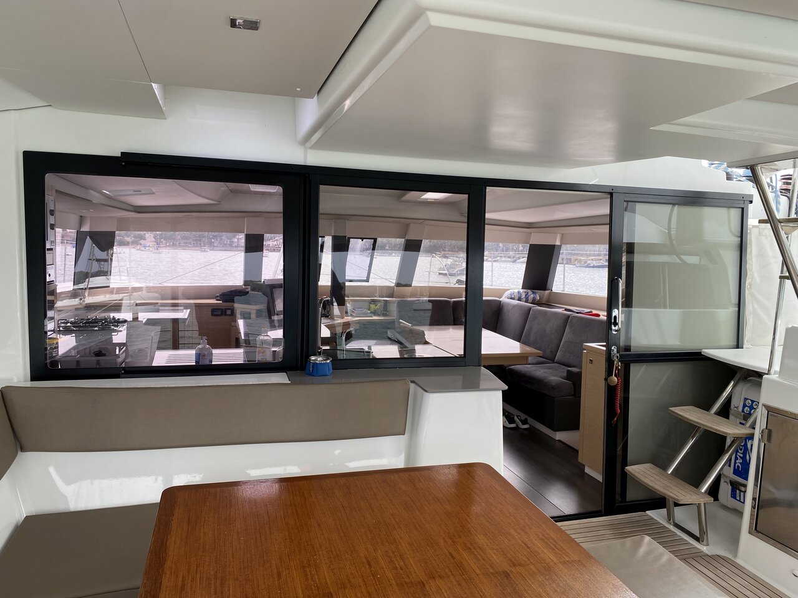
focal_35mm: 26
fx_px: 599
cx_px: 399
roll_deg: -2.4
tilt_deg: -4.5
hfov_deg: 67.3
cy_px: 299
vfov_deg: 53.1
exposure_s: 1/312
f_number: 1.8
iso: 32
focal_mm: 4.25
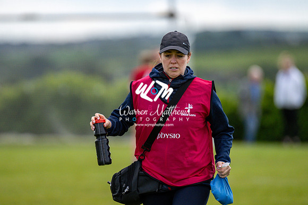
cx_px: 154
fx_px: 3848
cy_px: 102
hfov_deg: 4.6
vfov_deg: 3.1
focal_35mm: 450
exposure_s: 1/6400
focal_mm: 300
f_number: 2.8
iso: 1100
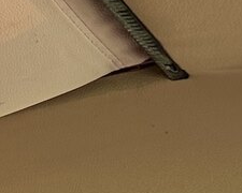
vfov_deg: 9.6
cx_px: -483
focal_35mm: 160
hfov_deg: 9.5
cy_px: 183
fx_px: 1146
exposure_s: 1/541
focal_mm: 6.86
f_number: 1.78
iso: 80
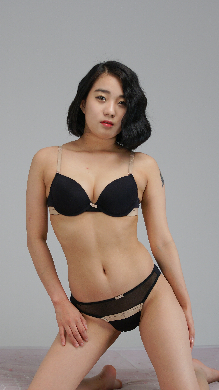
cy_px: 220
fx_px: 733
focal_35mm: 71
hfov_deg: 17.0
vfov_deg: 29.7
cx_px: 98
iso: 200
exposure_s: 1/125
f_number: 3.2
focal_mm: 40
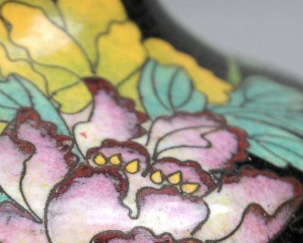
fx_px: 2621
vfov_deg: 5.3
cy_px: 225
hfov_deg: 6.6
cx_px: -44
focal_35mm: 292
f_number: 7.1
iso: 200
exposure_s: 1/200
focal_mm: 70
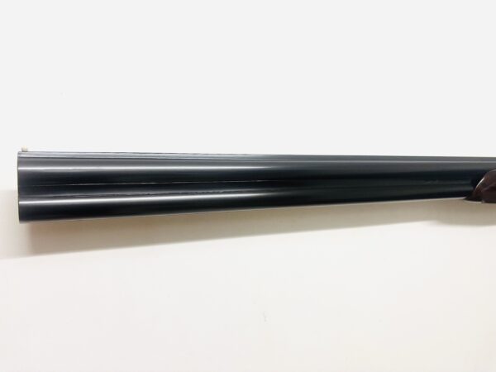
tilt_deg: -1.5
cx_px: 248
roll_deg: -0.3
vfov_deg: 53.1
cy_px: 186
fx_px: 373
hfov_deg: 67.3
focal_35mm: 26
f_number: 1.6
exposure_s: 1/50
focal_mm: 5.96
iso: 160
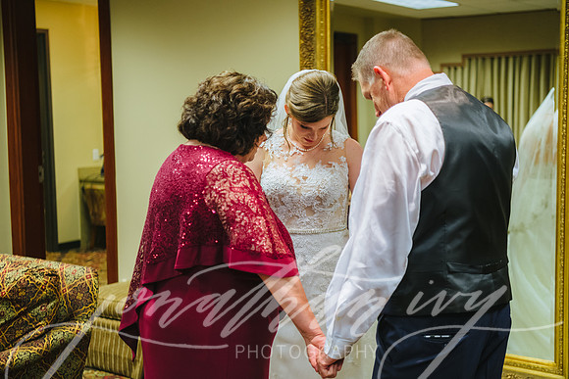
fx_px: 822
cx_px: 284
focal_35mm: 52
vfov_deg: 26.0
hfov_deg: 38.2
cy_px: 190
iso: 1250
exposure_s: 1/100
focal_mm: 52
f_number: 2.8
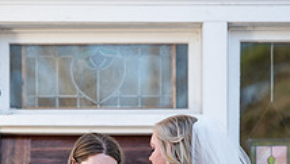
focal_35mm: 468
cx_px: 98
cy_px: 241
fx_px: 3603
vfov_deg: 2.6
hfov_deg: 4.6
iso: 200
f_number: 3.5
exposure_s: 1/400
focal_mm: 165
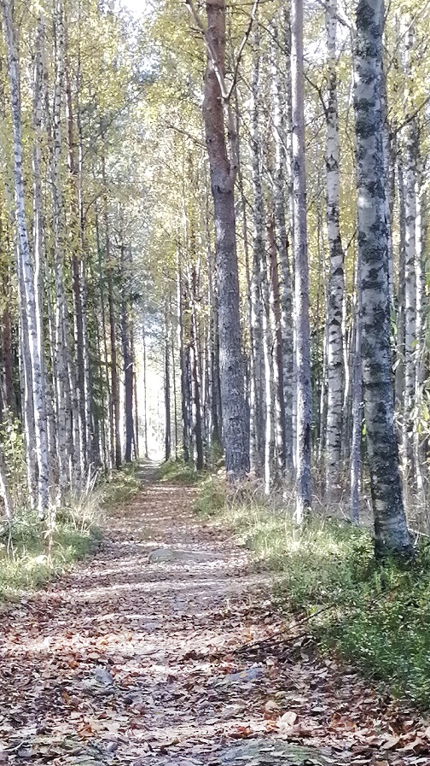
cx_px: 168
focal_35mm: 92
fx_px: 1866
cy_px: 709
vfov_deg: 22.5
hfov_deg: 13.1
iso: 80
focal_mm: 3.62
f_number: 1.8
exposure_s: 1/100
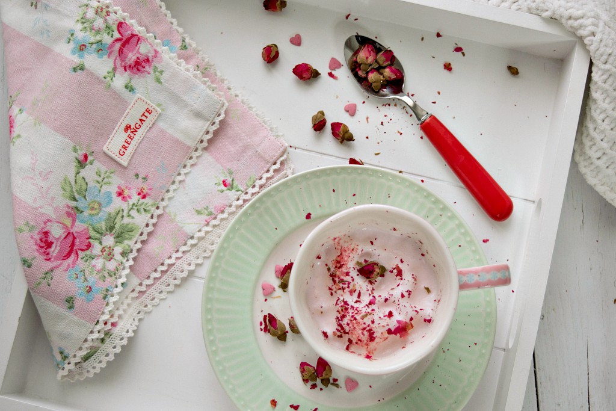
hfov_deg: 37.8
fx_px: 898
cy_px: 206
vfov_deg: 25.8
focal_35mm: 52
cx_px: 308
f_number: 4.5
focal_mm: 35
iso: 100
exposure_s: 1/80
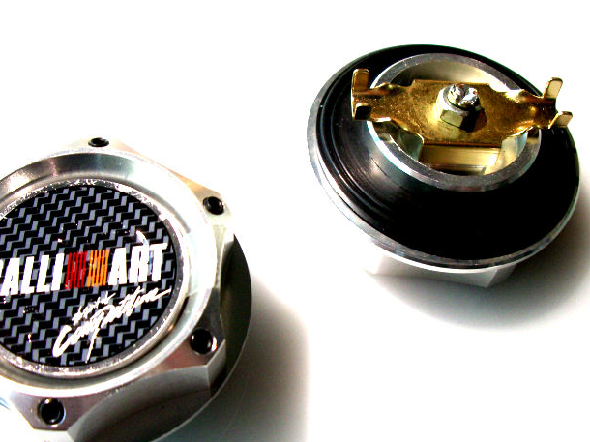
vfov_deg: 33.5
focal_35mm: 43
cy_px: 244
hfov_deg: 43.8
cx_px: 257
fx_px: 733
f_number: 2.6
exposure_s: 1/80
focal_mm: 5.8
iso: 100
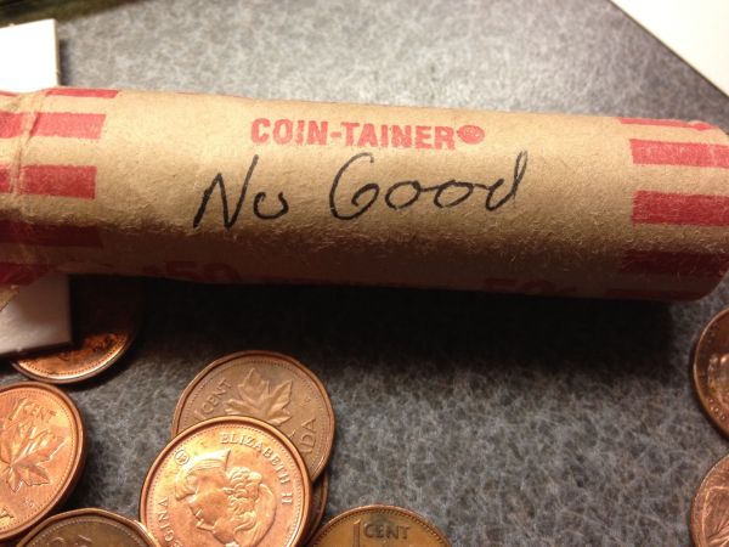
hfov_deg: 52.6
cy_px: 274
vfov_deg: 40.7
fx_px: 737
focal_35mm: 35
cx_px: 364
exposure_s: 1/20
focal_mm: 4.28
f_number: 2.4
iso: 125
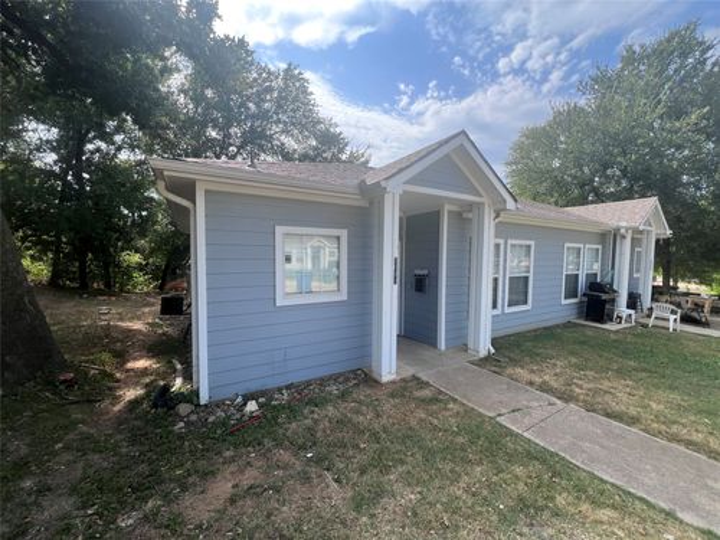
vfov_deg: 89.9
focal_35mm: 13
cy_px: 270
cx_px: 360
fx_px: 270
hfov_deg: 106.2
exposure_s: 1/615
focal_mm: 1.57
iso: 32
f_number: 1.8
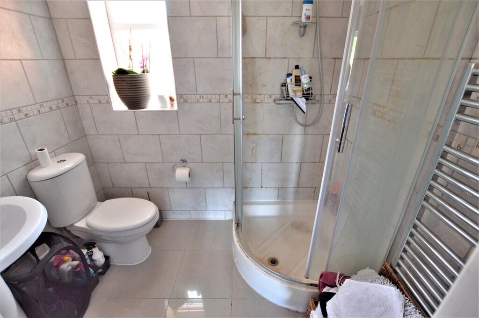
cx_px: 240
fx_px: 199
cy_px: 159
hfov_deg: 100.4
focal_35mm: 15
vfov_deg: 77.2
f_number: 3.5
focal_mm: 10
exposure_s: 1/60
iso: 1250
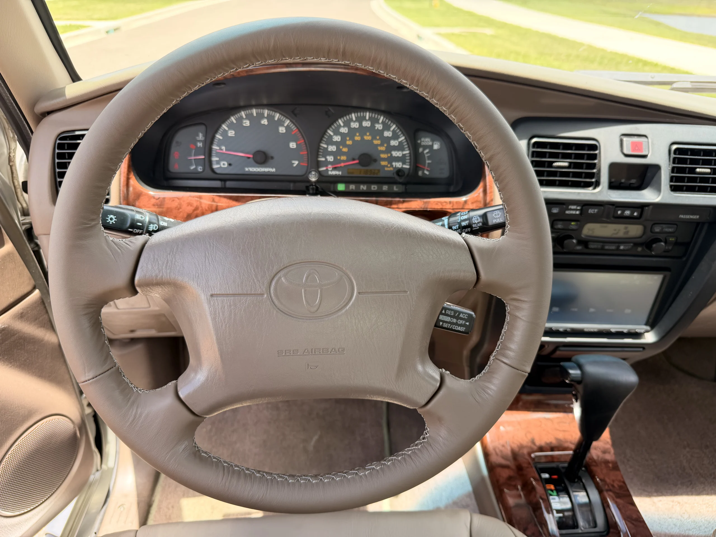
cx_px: 358
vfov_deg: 56.8
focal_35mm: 24
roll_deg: -1.3
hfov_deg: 71.6
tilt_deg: -29.0
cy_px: 268
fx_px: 496
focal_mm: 6.76
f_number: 1.78
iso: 100
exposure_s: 1/367
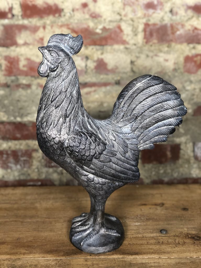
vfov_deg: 36.8
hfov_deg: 28.0
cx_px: 100
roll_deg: +1.0
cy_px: 134
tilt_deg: -19.1
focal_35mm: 52
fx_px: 403
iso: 100
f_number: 2.4
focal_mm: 6
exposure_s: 1/33
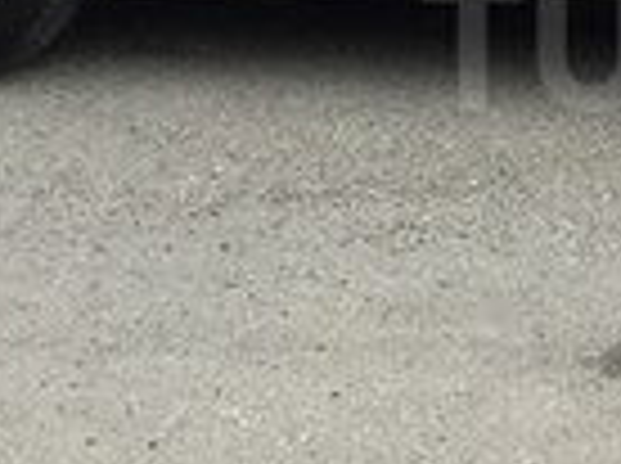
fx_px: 2489
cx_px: 882
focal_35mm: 139
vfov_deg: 10.6
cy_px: 43
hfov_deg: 13.5
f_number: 2.2
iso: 32
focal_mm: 4.15
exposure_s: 1/879
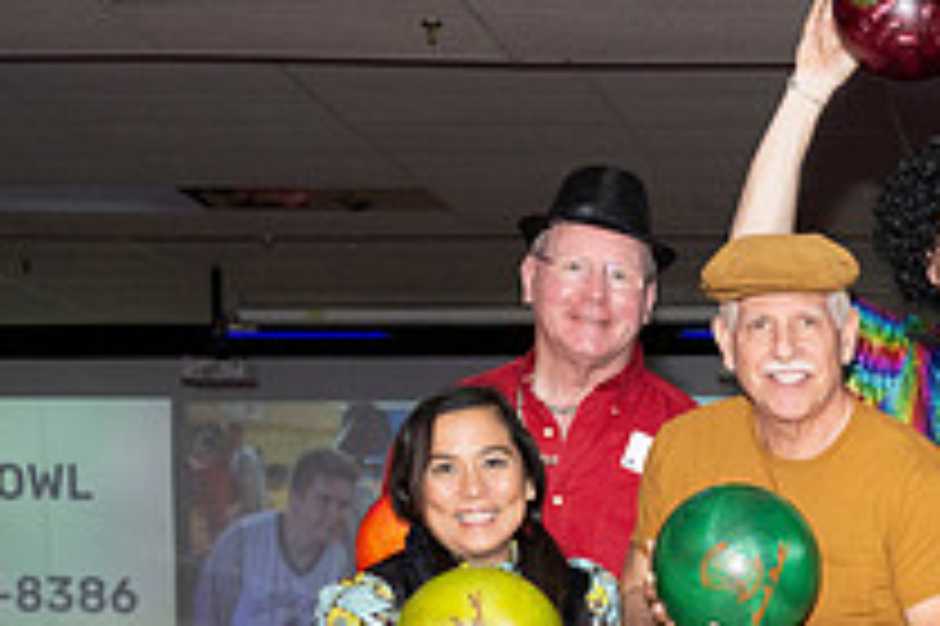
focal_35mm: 100
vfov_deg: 13.4
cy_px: 718
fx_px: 2609
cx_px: 1300
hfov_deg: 18.6
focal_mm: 36
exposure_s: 1/100
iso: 1600
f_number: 5.6
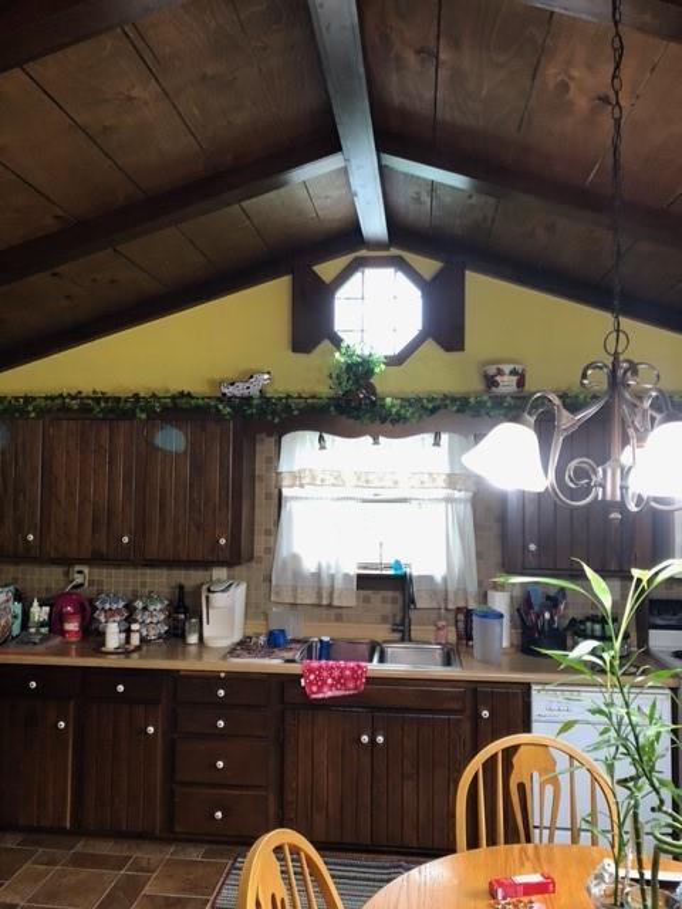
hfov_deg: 49.7
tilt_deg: +2.1
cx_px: 341
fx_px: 736
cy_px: 454
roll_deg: -0.3
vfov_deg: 63.4
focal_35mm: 28
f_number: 1.8
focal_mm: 4
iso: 50
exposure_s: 1/15
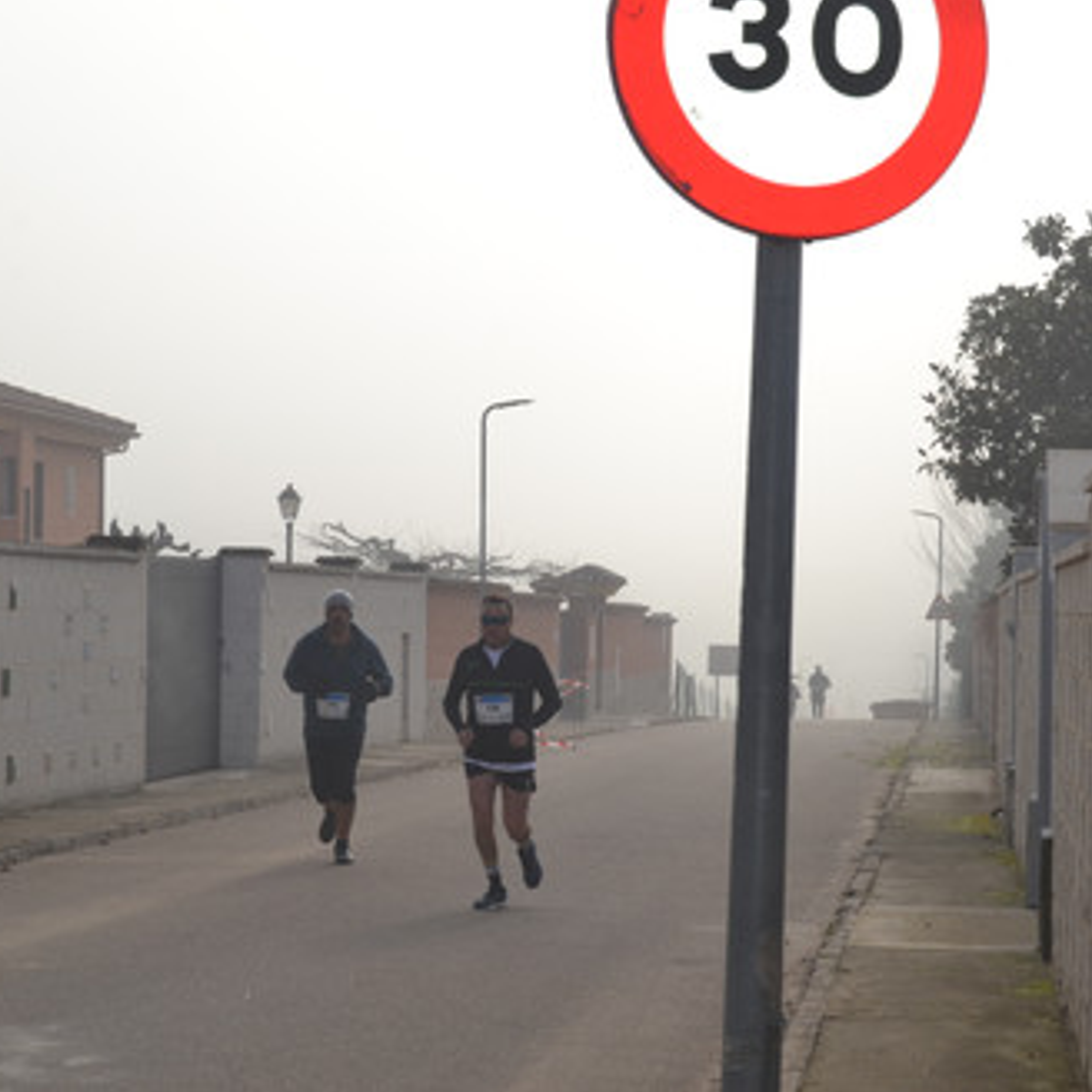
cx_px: 516
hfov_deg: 17.2
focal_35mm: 101
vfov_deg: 17.2
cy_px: 541
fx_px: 3605
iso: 100
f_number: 13
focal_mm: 52
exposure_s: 1/200
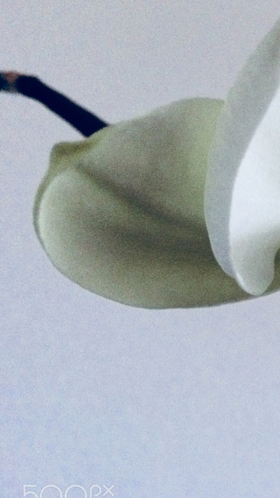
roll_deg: -17.4
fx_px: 660
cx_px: 386
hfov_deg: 21.2
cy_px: 265
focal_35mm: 50
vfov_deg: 41.3
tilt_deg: +19.5
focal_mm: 4.15
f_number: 2.2
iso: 500
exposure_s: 1/17
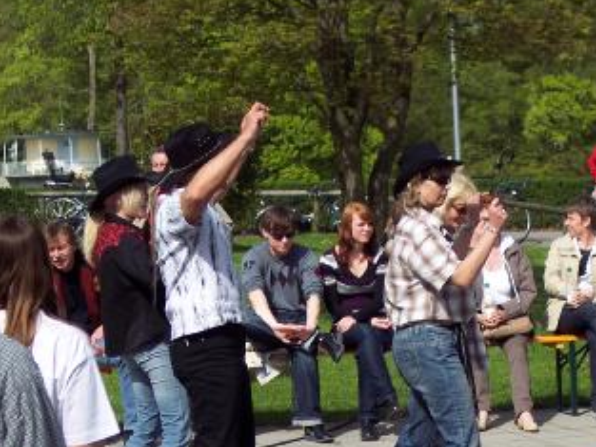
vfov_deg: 8.9
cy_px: 338
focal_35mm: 166
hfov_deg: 11.9
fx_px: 2859
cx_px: 350
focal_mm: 21.3
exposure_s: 1/500
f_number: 4.8
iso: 100
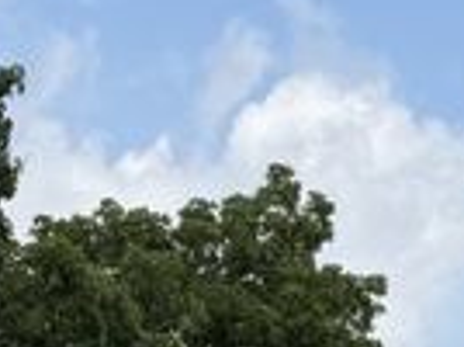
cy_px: 628
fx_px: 2462
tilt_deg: +2.9
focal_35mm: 184
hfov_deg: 10.7
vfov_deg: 7.8
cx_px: 73
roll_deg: -0.2
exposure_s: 1/4167
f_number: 1.78
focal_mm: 6.76
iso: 80
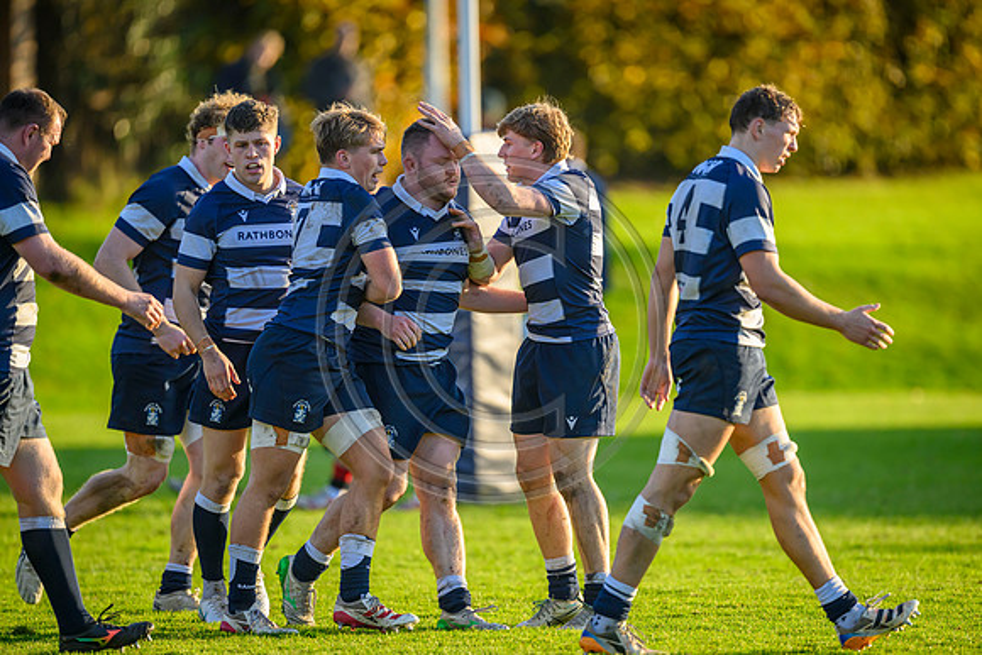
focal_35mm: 400
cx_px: 491
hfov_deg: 5.2
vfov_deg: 3.4
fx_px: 10913
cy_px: 328
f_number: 3.2
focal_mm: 400
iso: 1600
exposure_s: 1/5000
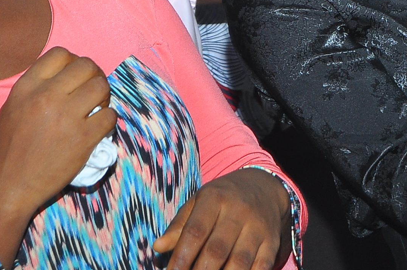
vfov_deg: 6.0
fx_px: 2541
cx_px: 281
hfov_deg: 9.2
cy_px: -77
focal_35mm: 225
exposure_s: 1/100
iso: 400
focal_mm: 50
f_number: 5.6
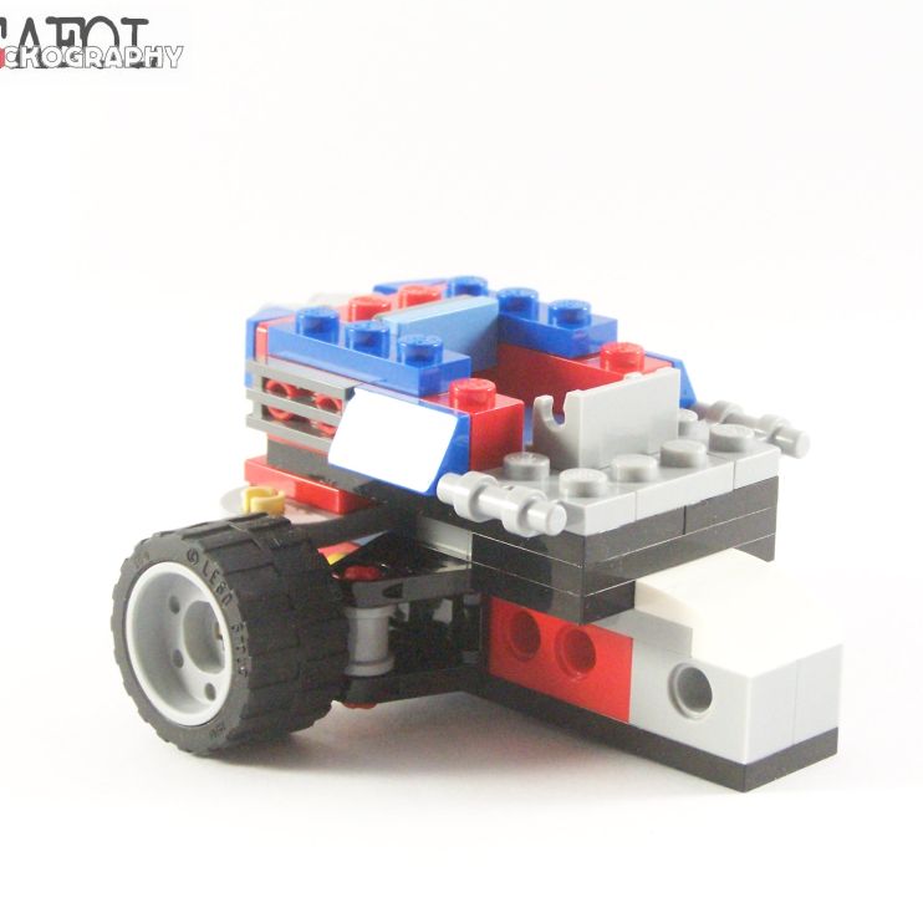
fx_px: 3017
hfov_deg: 17.4
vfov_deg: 17.4
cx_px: 567
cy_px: 469
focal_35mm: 100
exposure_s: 1/60
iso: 400
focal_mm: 13.7
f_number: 4
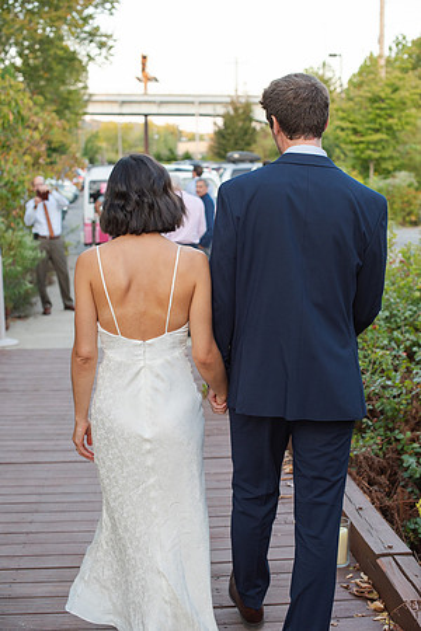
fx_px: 877
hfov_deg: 27.0
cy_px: 316
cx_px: 210
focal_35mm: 50
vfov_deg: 39.6
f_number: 4
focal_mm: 50
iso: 800
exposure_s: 1/400
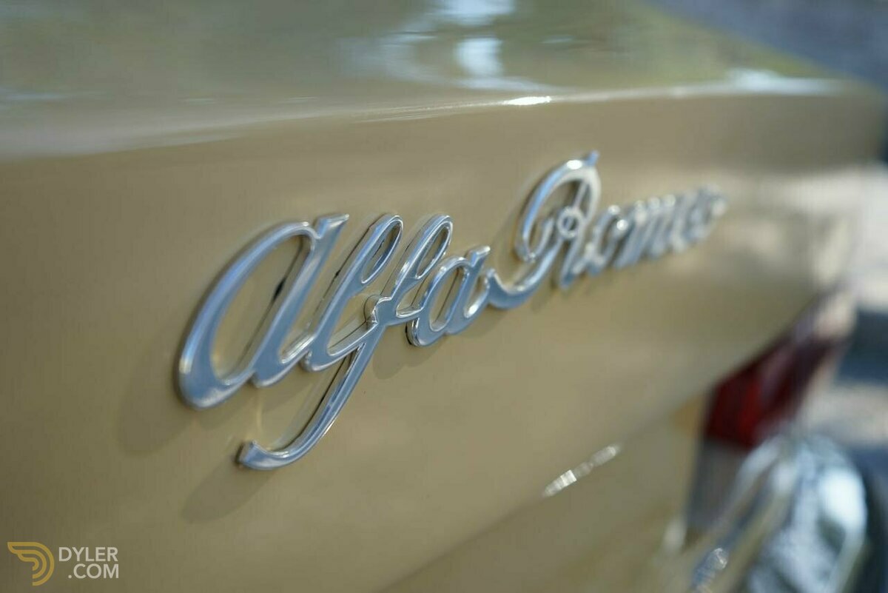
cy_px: 296
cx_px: 444
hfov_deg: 46.4
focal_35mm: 42
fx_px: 1036
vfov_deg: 31.9
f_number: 4.5
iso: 640
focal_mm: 42
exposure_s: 1/1250
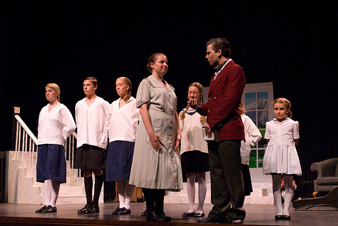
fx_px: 536
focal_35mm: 57
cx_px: 169
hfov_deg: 35.0
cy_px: 113
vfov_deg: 23.8
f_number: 2.8
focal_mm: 38
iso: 1600
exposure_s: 1/200
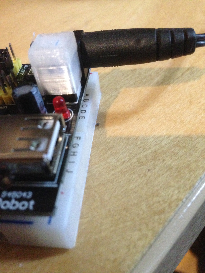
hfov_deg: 42.9
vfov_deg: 55.4
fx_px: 261
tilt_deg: -42.6
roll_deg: +8.0
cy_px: 136
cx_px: 102
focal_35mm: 33
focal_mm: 4.12
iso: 640
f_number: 2.4
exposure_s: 1/15
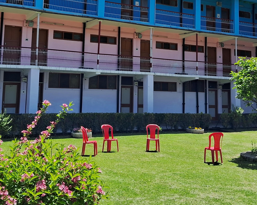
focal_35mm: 52
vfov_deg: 28.5
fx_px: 396
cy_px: 39
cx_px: 119
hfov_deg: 36.0
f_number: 1.8
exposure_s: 1/741
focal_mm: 3.98
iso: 25
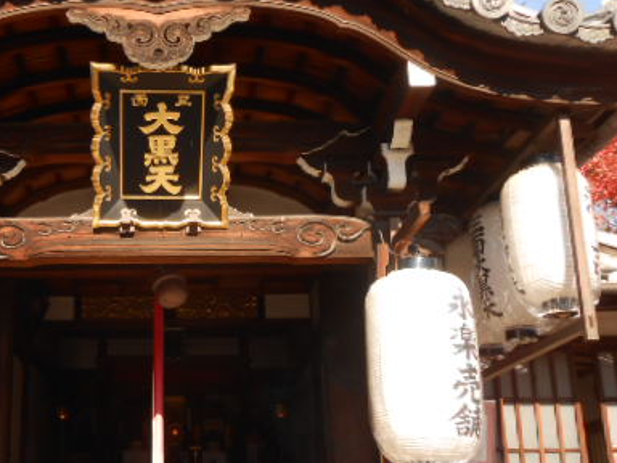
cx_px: 167
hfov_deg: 37.4
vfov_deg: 29.0
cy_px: 280
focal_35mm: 50
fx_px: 891
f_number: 3.8
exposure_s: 1/250
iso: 80
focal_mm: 5.3
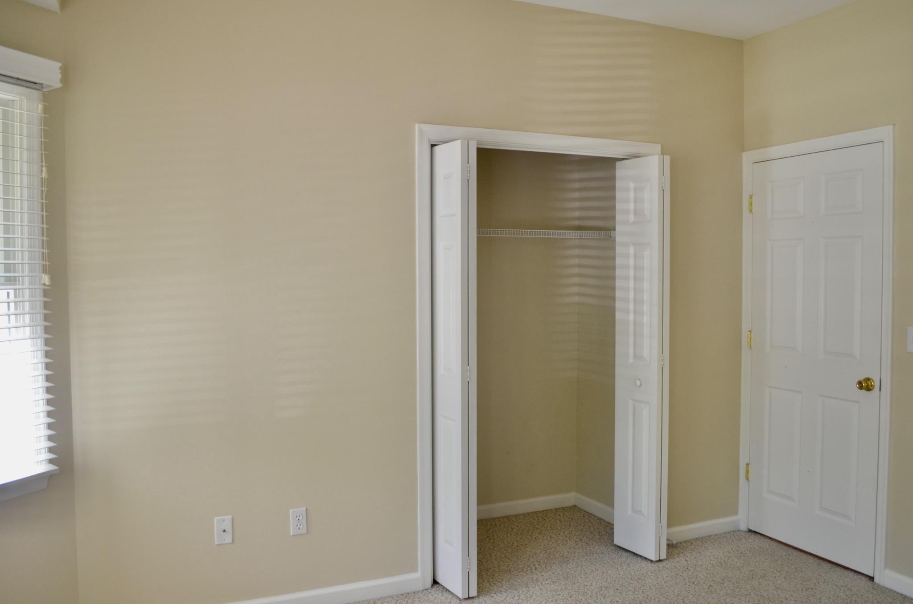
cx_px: 456
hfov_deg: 67.5
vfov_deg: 47.7
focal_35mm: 27
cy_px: 302
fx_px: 683
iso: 400
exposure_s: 1/80
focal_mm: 18
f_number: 4.5
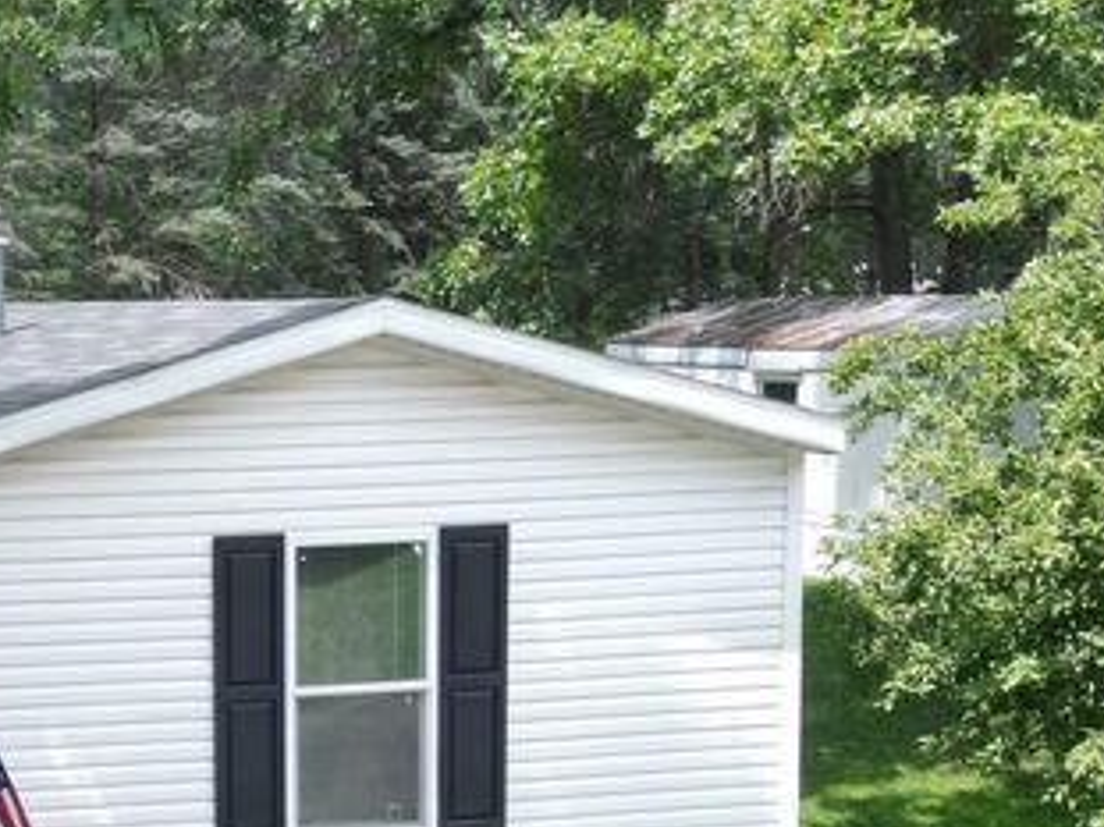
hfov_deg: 23.7
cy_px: 678
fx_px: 2519
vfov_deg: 18.5
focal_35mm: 79
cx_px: 21
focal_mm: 6.72
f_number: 1.7
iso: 140
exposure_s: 1/1000
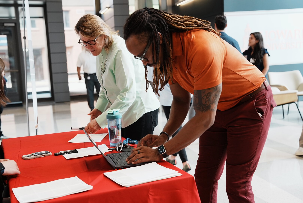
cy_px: 102
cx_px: 152
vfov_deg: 28.1
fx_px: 404
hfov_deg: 41.1
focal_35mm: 48
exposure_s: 1/200
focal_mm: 48
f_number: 4
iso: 2000
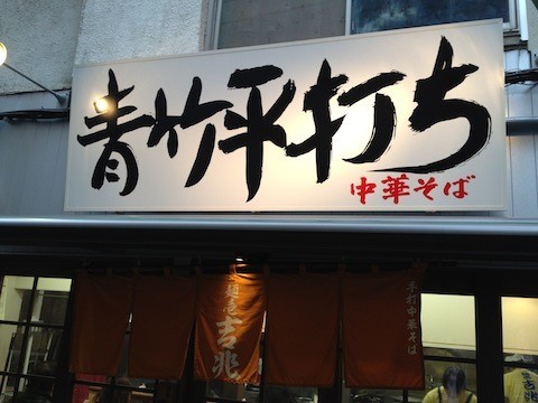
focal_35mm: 35
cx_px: 269
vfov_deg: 40.7
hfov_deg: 52.6
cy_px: 202
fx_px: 544
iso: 80
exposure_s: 1/40
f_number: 2.4
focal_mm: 4.28
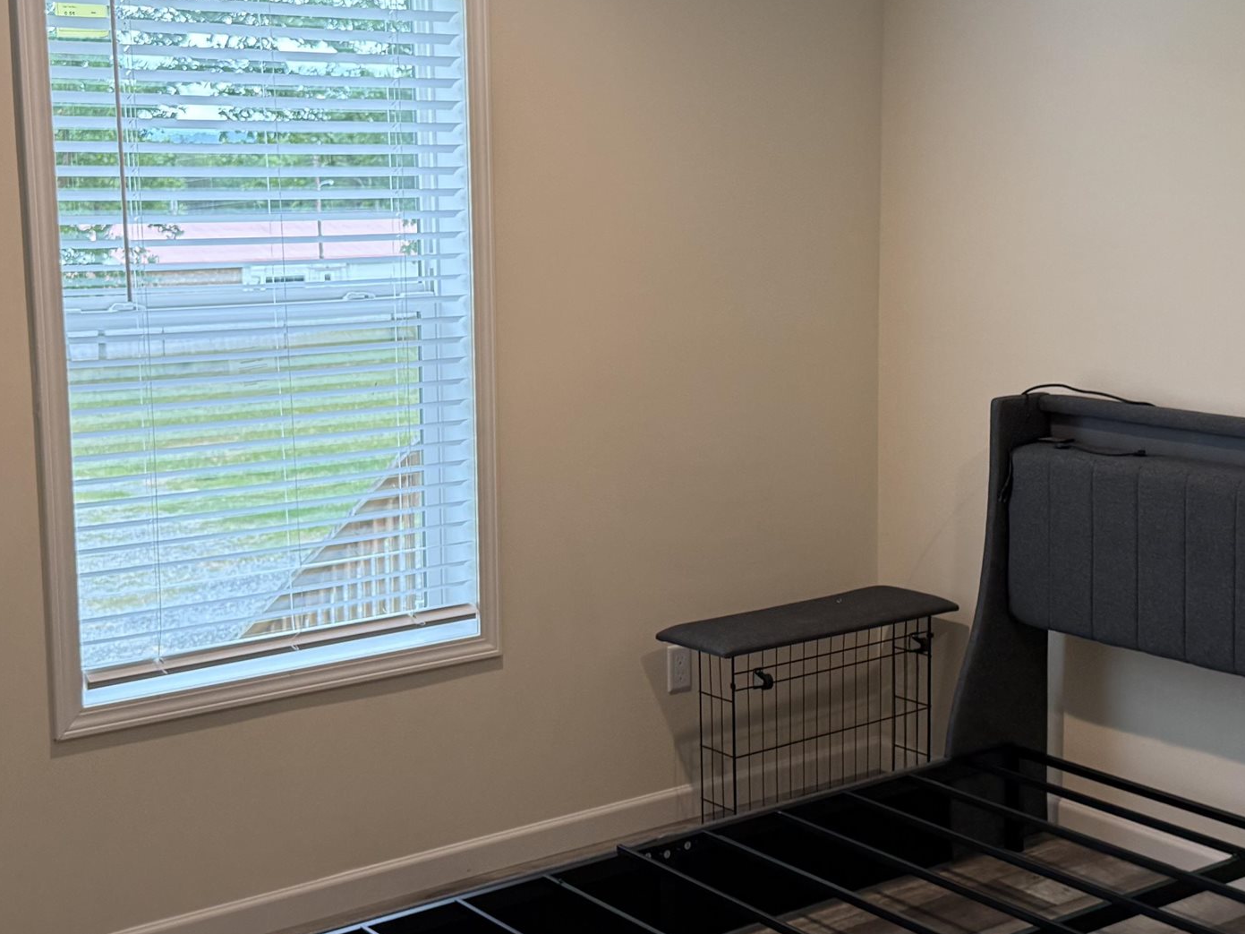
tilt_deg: -8.5
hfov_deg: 36.1
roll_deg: -0.3
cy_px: 446
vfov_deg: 27.5
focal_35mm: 53
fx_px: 1906
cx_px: 725
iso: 200
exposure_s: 1/207
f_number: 1.78
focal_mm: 6.76
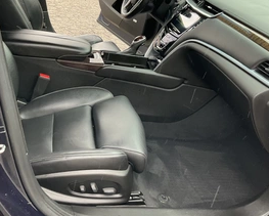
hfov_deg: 42.7
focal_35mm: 43
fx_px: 343
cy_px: 86
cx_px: 113
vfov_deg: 34.8
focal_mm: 3
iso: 64
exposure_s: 1/122
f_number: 1.8
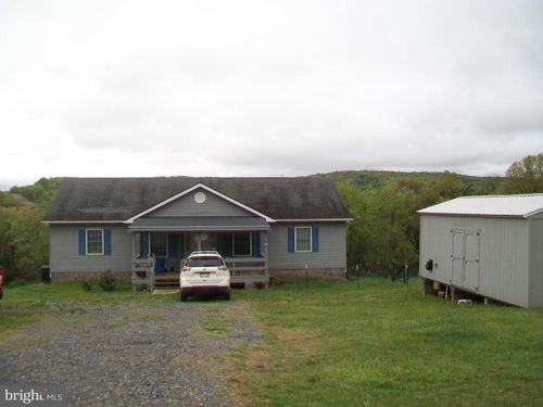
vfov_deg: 41.8
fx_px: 533
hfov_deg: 54.0
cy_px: 204
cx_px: 272
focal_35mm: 34
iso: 64
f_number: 2.7
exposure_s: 1/640
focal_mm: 6.1
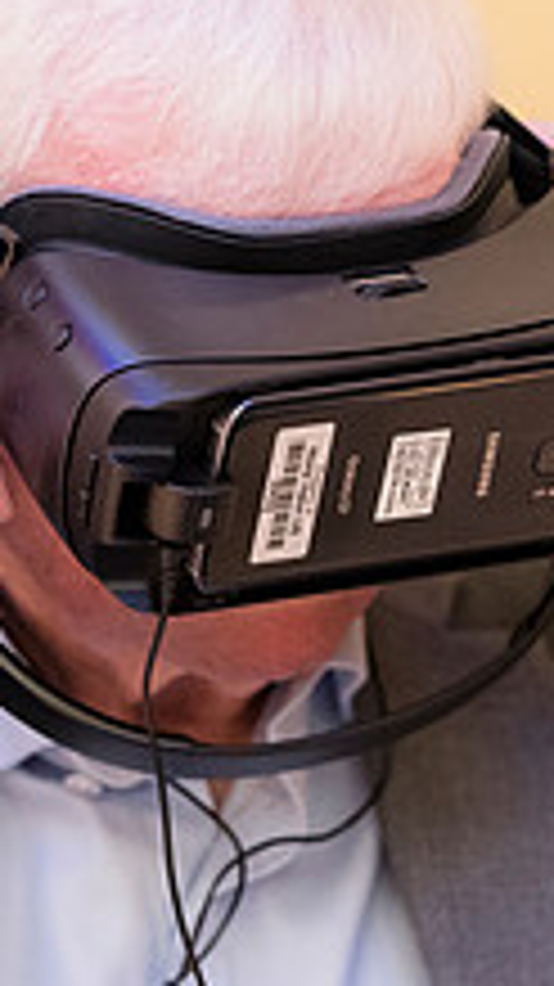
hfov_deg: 3.2
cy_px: 597
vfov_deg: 5.8
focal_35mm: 374
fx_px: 9778
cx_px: 261
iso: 6400
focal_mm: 135
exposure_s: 1/60
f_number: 2.8
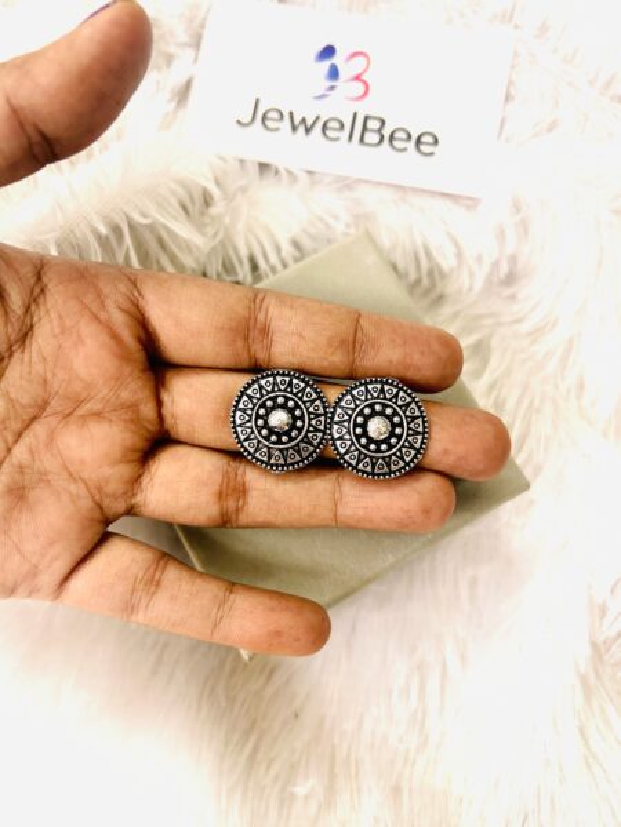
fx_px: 622
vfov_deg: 67.3
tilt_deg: -78.1
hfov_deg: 53.1
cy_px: 414
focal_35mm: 26
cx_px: 310
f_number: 1.5
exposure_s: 1/50
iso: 125
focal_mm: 5.7
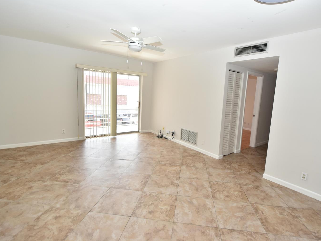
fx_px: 158
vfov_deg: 74.7
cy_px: 116
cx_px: 172
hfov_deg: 90.9
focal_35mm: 17
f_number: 5
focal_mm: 10
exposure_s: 1/100
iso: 200
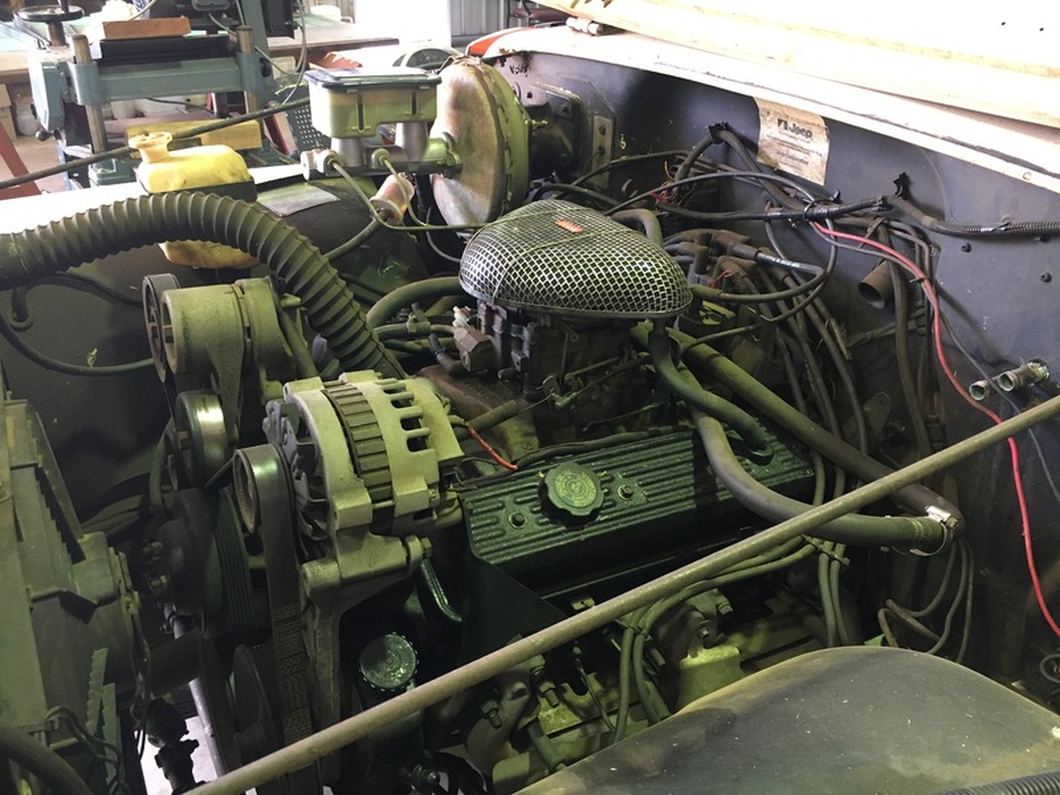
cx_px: 530
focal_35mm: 29
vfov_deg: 48.2
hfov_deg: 61.7
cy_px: 398
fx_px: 888
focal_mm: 4.15
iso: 160
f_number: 2.2
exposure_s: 1/33
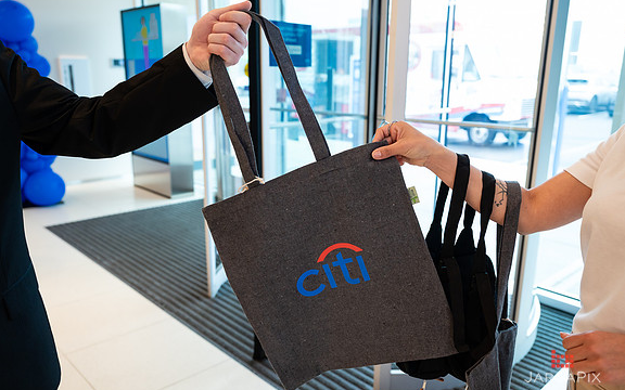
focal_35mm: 30
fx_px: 511
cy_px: 197
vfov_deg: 41.8
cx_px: 314
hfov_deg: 62.9
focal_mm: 28
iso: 800
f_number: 3.5
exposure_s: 1/200
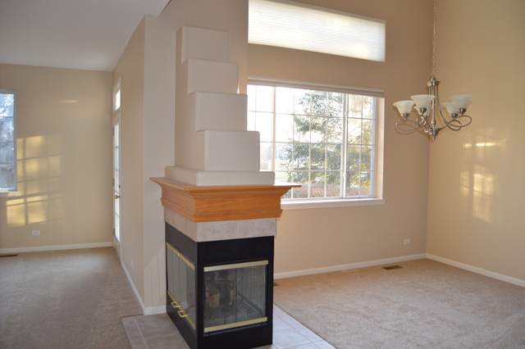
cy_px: 174
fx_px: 394
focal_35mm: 27
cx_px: 262
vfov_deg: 47.9
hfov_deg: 67.4
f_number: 3.5
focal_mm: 18
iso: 400
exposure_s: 1/60
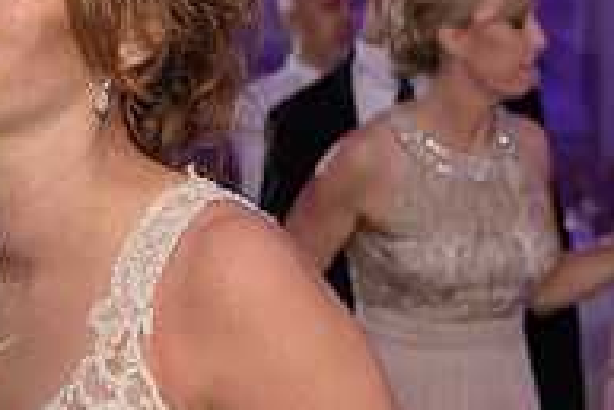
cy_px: 135
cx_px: 16
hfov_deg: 16.7
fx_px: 2048
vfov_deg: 11.4
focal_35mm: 120
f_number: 3.2
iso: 1600
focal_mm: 40
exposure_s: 1/125
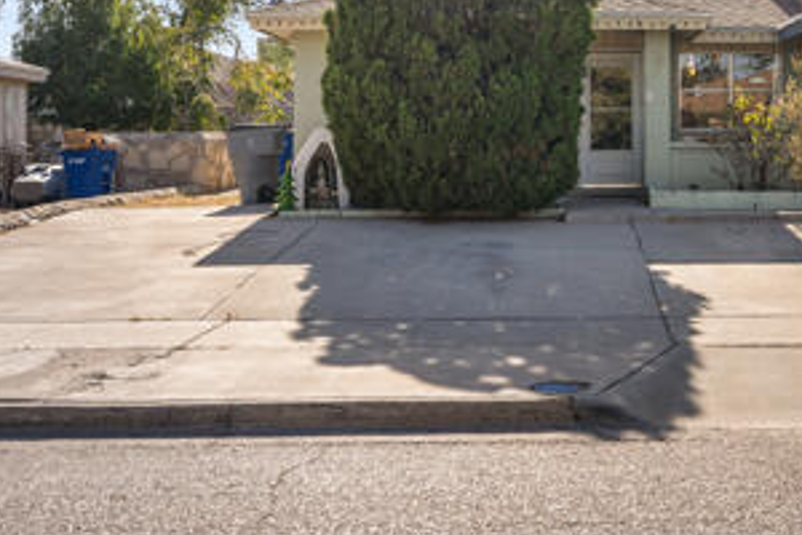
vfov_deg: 19.3
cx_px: 567
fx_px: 1559
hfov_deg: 28.6
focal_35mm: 70
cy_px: 118
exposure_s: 1/400
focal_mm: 35
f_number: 2.8
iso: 160
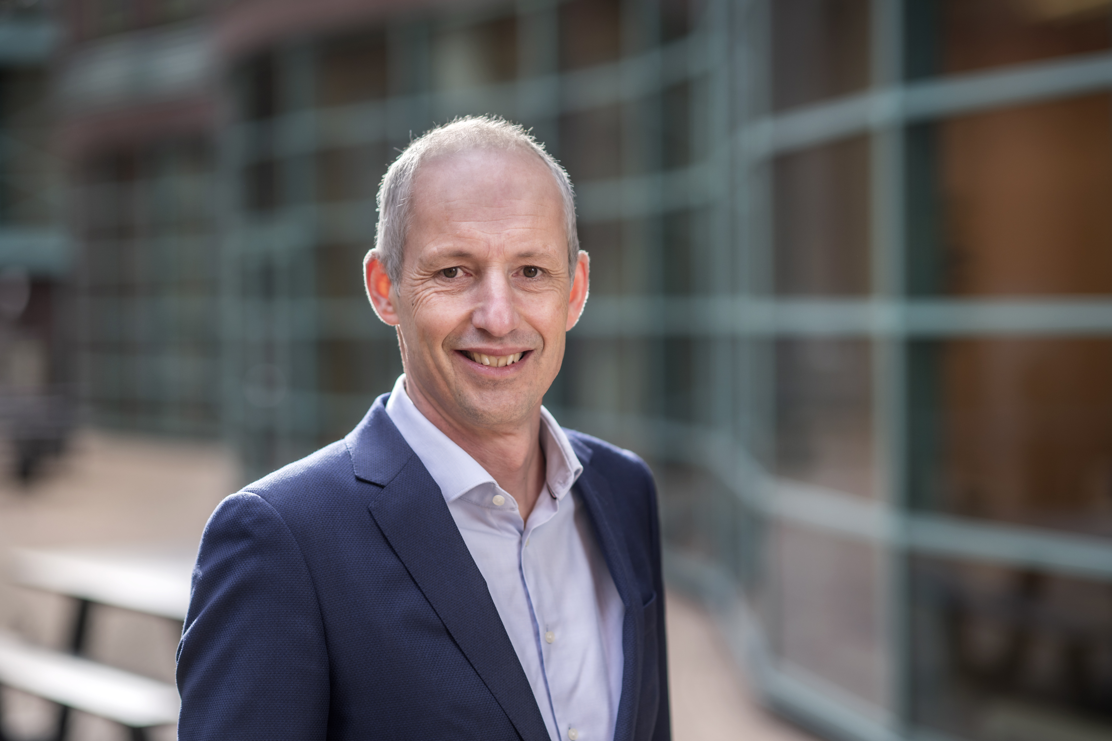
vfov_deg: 16.1
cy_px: 370
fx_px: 2625
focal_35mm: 85
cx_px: 556
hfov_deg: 23.9
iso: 64
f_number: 2.2
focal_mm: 85
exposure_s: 1/200
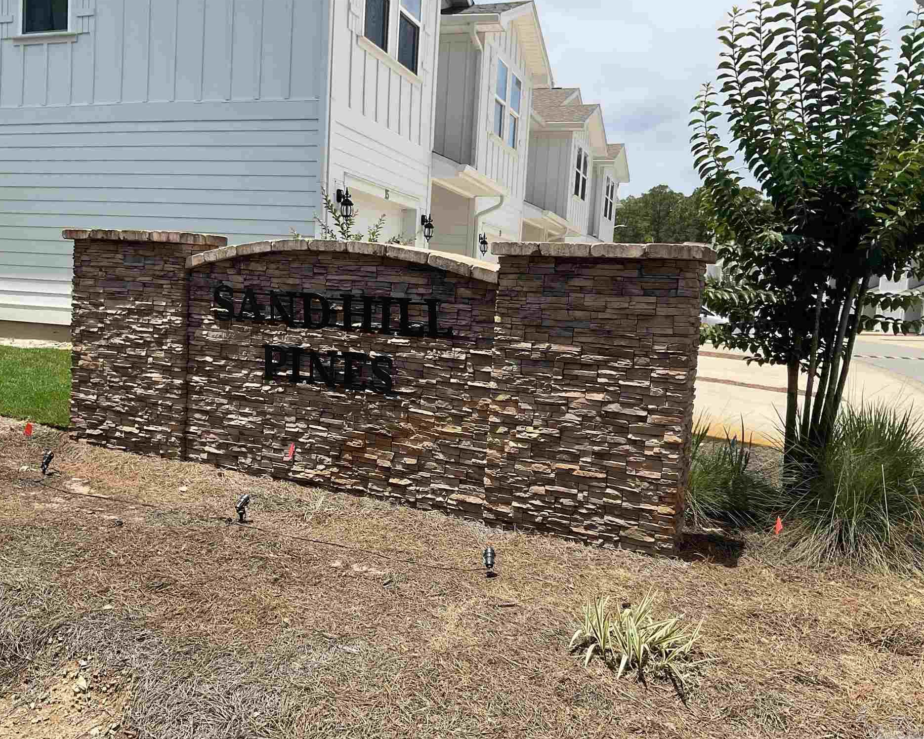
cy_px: 376
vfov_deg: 47.1
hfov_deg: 57.2
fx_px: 848
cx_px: 439
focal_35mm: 31
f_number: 1.8
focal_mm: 3
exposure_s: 1/1534
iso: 16
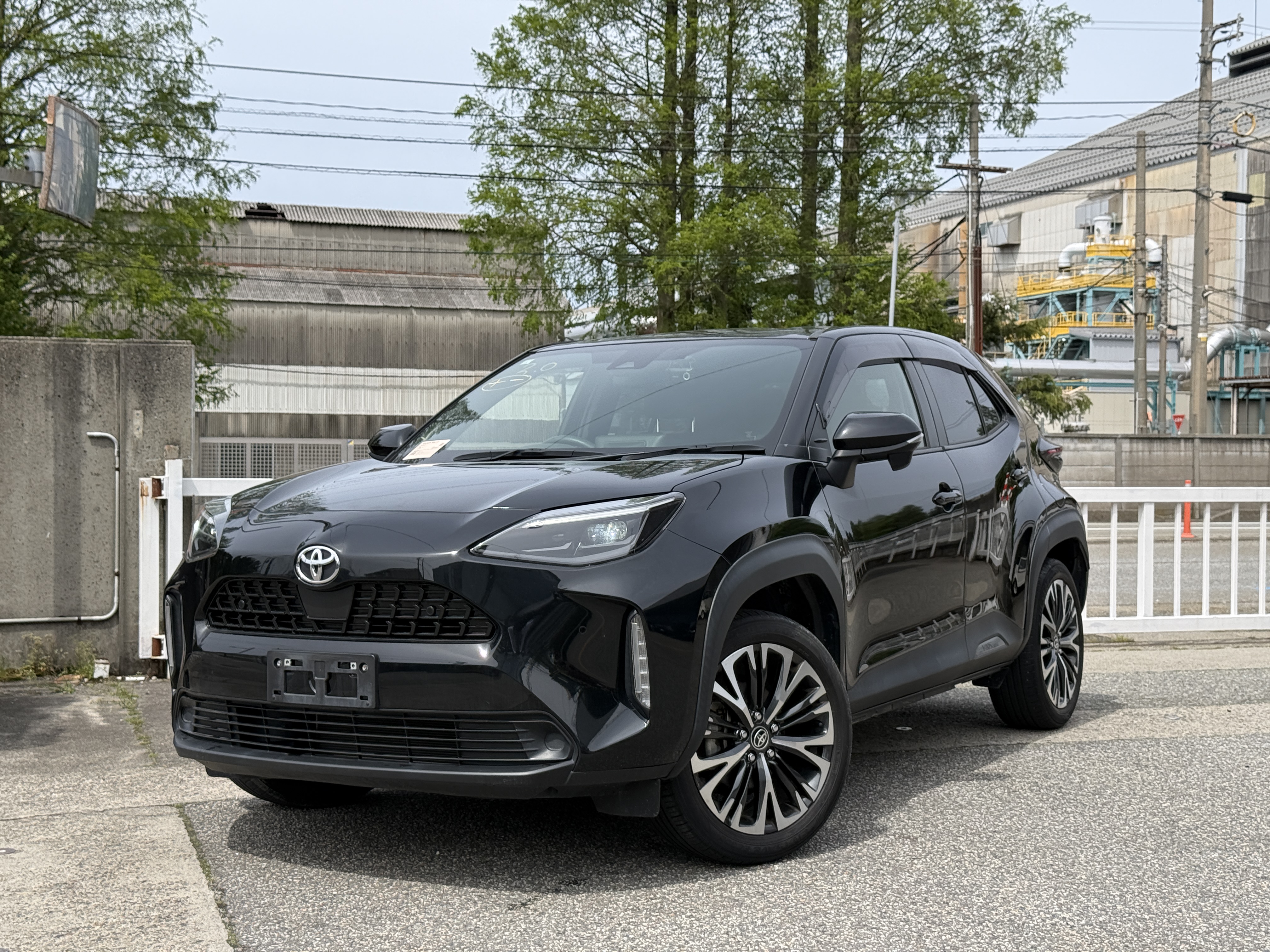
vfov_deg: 30.3
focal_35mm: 48
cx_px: 635
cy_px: 476
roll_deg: -0.7
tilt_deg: -0.9
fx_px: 1761
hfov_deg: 39.7
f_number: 1.78
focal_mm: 6.76
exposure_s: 1/4329
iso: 80
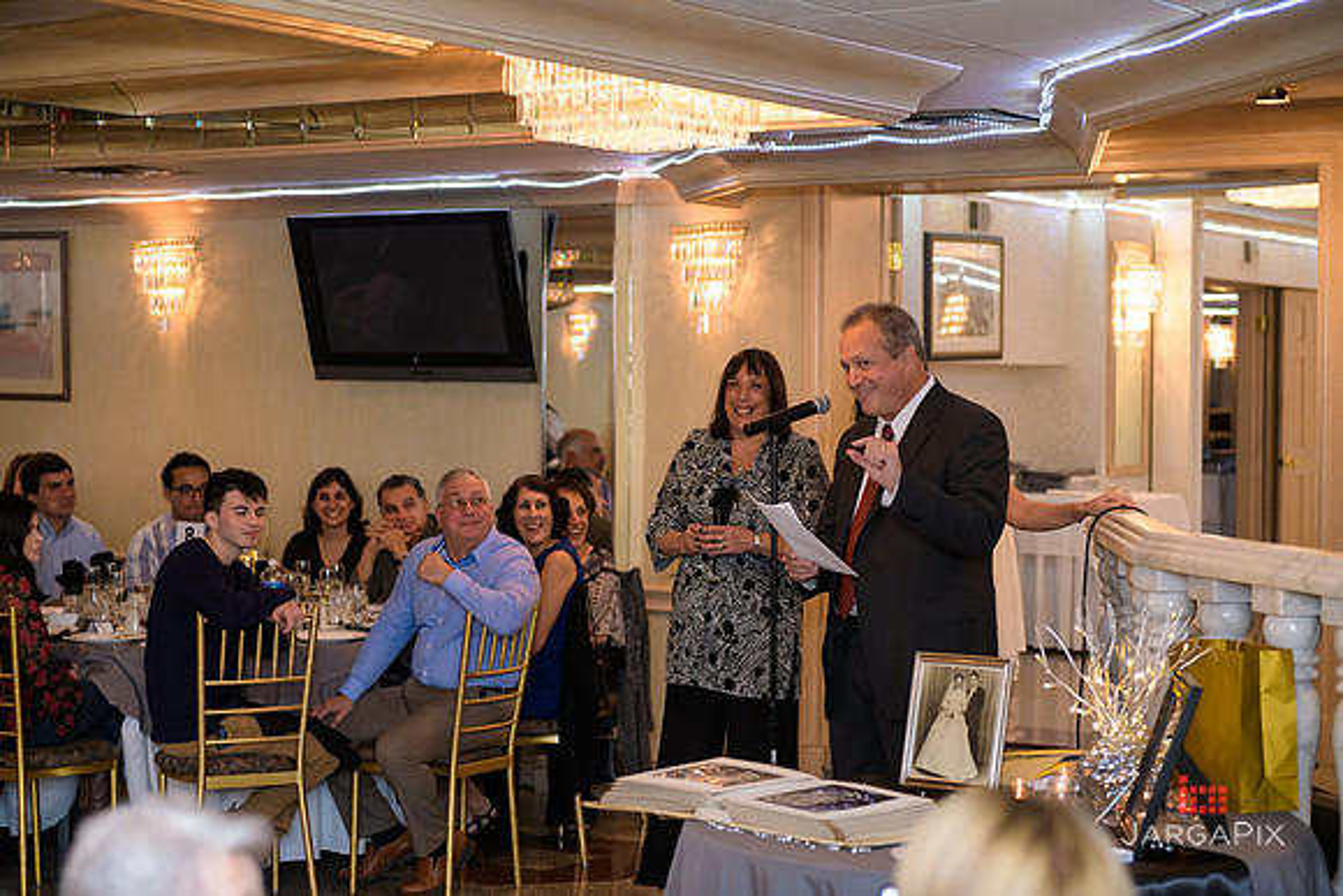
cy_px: 448
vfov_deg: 19.5
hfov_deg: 28.8
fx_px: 2612
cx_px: 672
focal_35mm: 70
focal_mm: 70
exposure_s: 1/125
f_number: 3.2
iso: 800
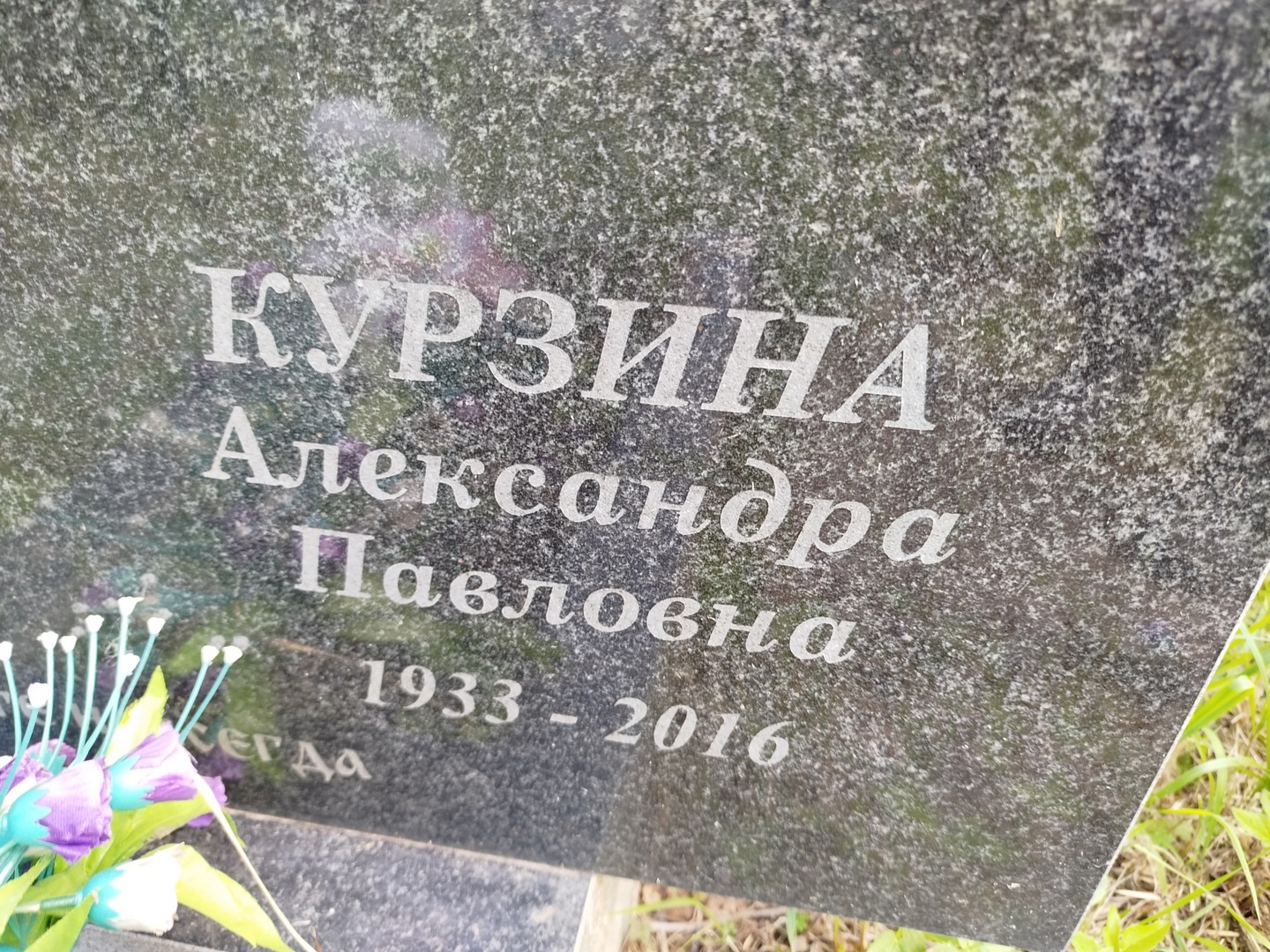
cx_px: 635
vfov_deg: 56.8
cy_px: 476
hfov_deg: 71.6
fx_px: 881
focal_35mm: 24
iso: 64
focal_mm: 5.31
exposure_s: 1/50
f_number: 1.7
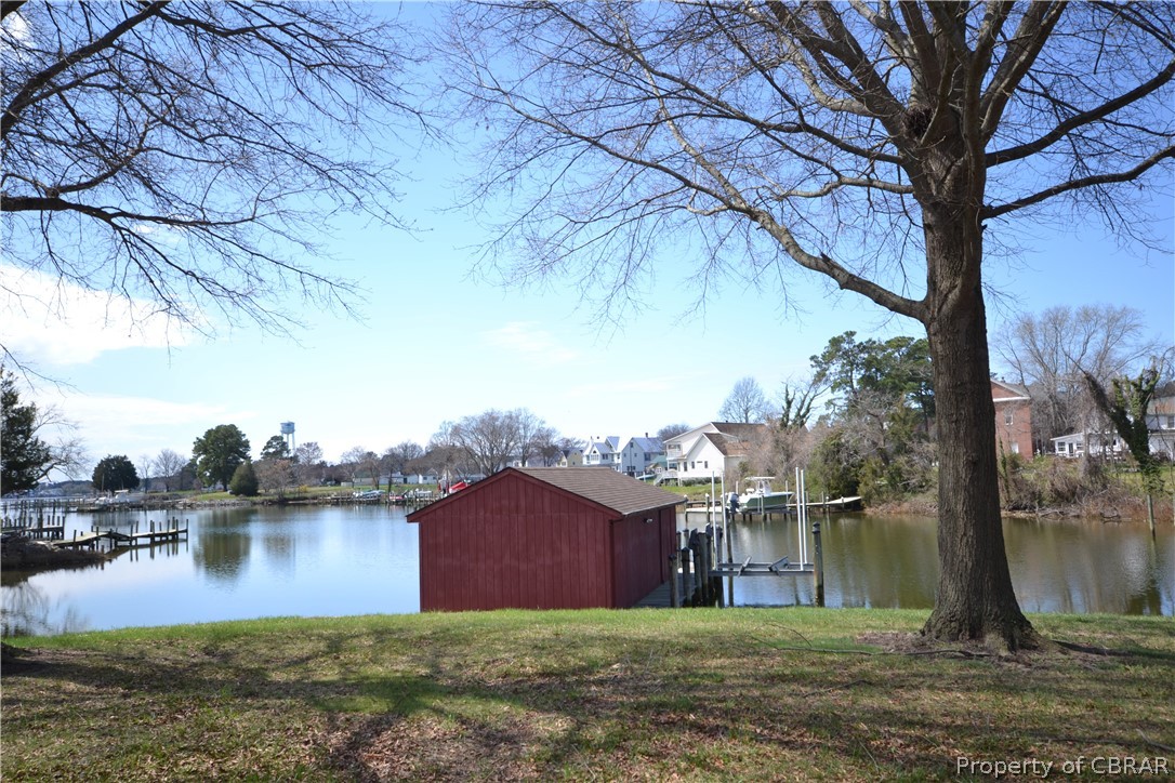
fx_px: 979
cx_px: 588
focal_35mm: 30
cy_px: 392
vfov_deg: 43.6
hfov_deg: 61.9
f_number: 6.3
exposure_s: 1/200
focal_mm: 20
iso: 100
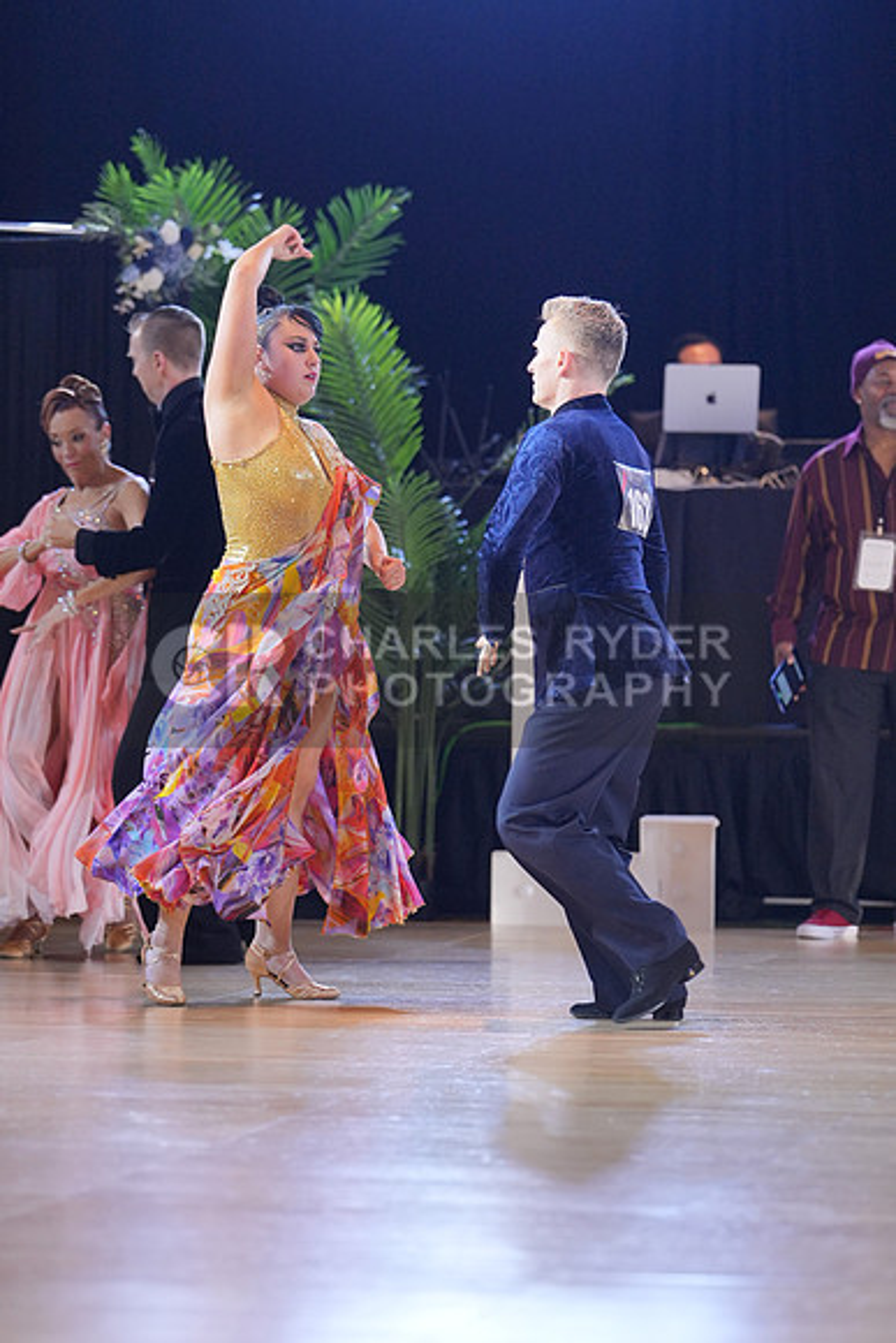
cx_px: 448
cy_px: 672
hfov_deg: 8.3
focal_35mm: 166
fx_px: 6193
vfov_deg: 12.4
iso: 1250
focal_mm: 111
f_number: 2
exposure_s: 1/500
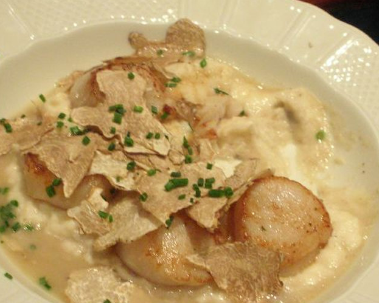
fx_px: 931
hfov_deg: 23.0
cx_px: 151
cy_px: 128
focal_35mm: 83
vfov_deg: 18.5
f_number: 3.7
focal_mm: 8.8
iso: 400
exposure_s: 1/10.2
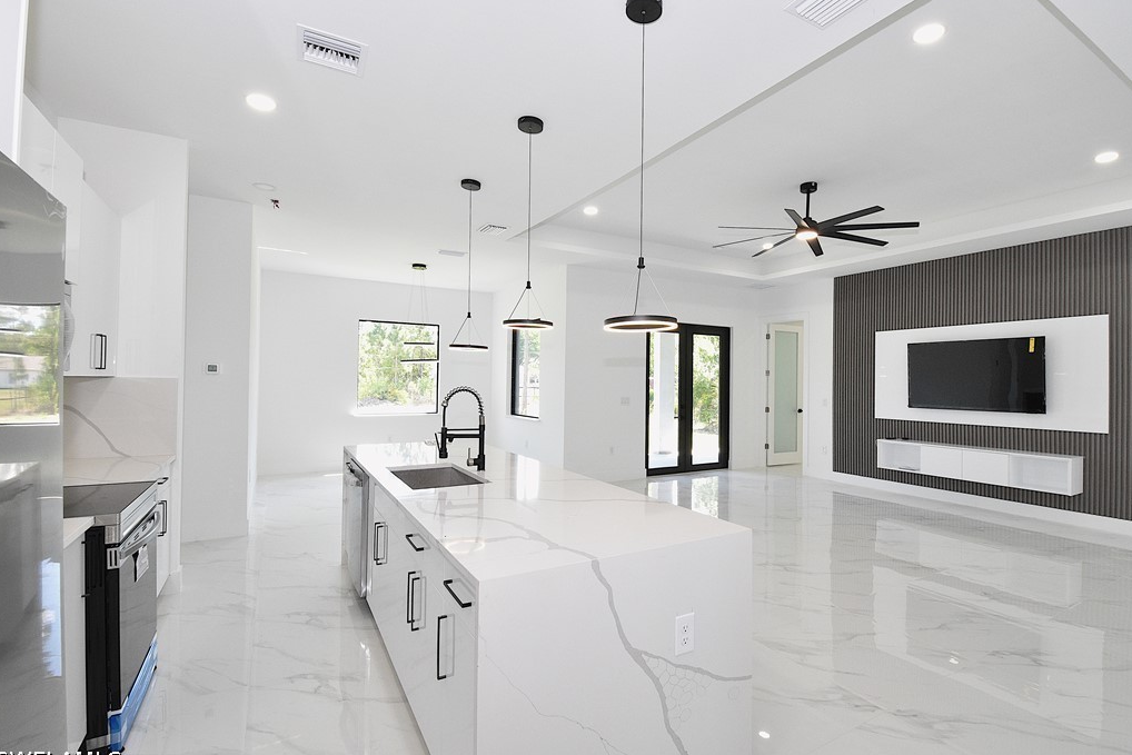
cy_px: 376
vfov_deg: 73.8
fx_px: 503
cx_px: 593
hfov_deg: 96.7
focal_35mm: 16
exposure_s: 1/25
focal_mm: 10
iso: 1250
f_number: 14
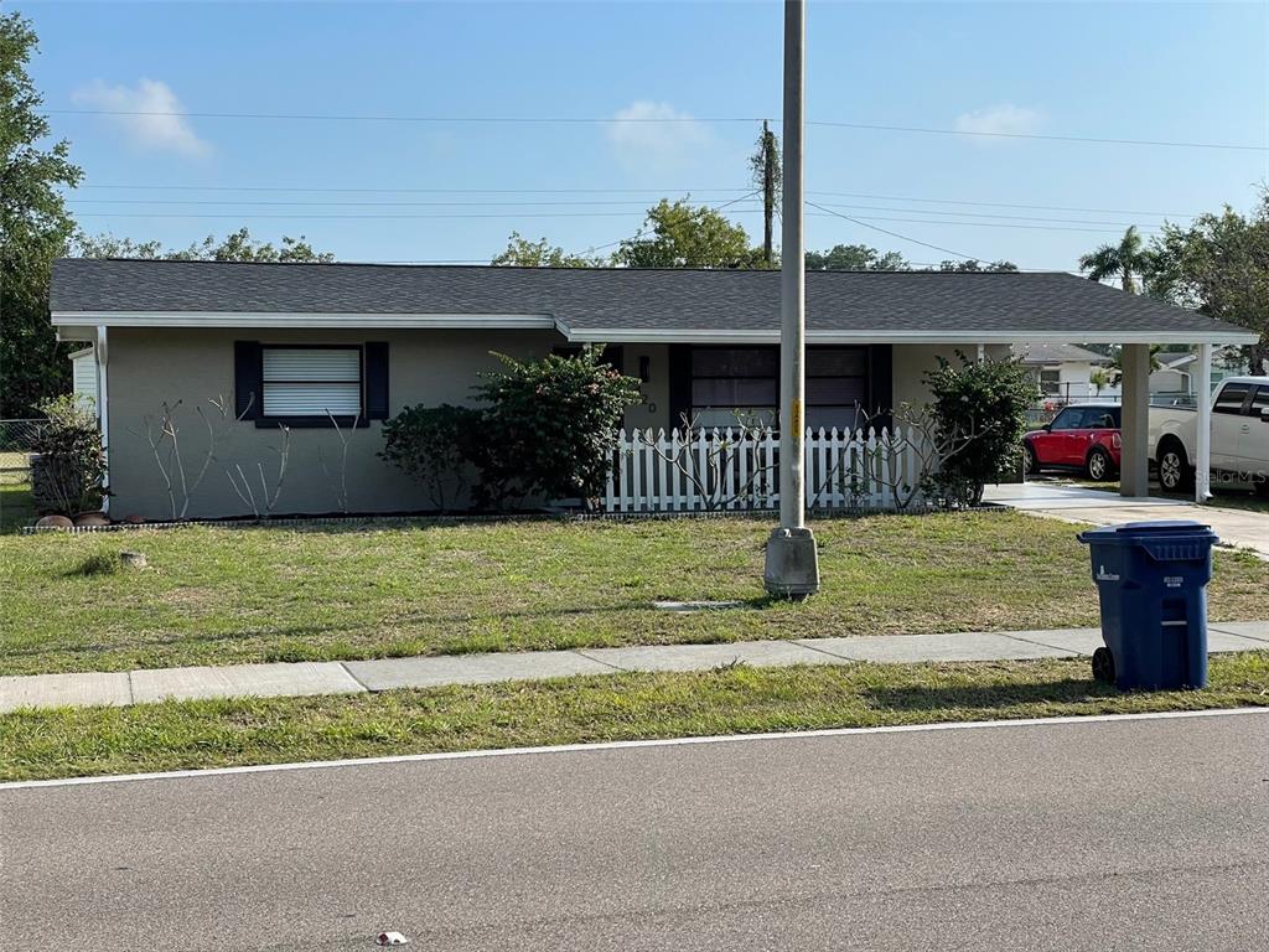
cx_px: 634
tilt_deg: -3.2
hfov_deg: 36.8
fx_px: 1906
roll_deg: +0.5
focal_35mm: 52
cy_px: 476
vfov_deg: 28.0
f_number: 2
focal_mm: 6
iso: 25
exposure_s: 1/1597
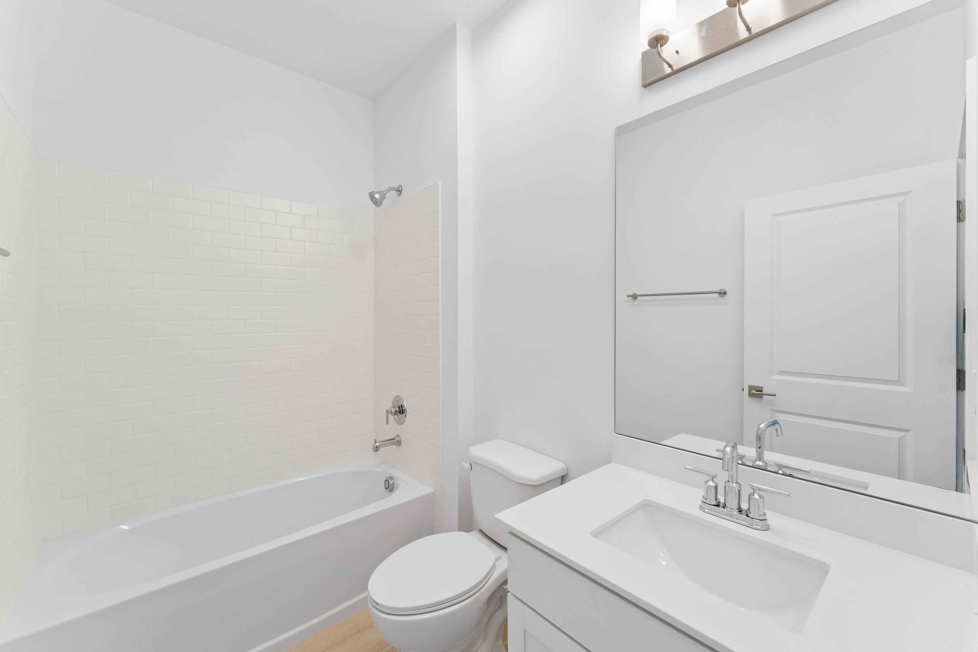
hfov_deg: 104.3
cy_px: 326
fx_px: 380
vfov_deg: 81.2
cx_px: 489
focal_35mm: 14
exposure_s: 1/30
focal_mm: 14
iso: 200
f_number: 8
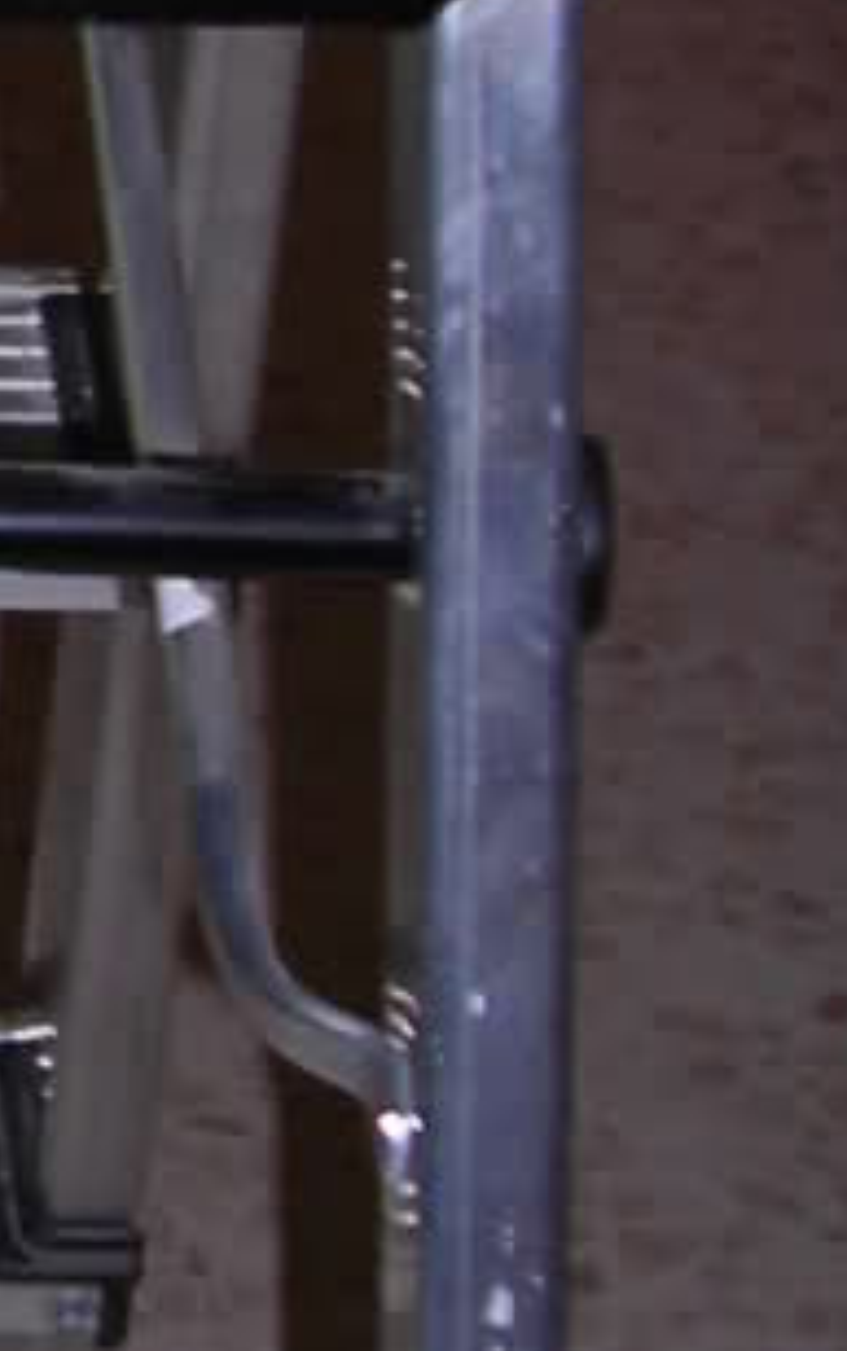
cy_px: -197
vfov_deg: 9.9
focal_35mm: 209
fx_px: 7705
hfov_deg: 6.1
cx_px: -1102
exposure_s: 1/60.1
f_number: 3.2
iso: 50
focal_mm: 6.3
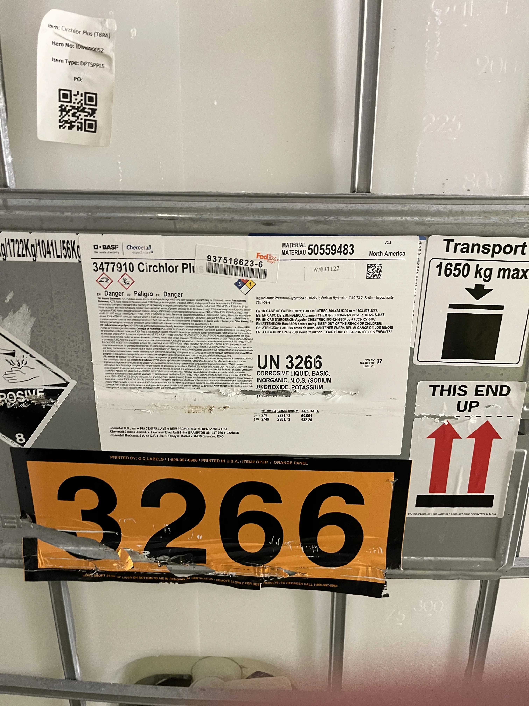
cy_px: 353
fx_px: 530
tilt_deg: -16.7
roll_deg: -0.5
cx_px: 264
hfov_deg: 53.1
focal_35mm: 26
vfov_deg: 67.3
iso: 320
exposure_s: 1/60
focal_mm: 5.1
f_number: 1.6
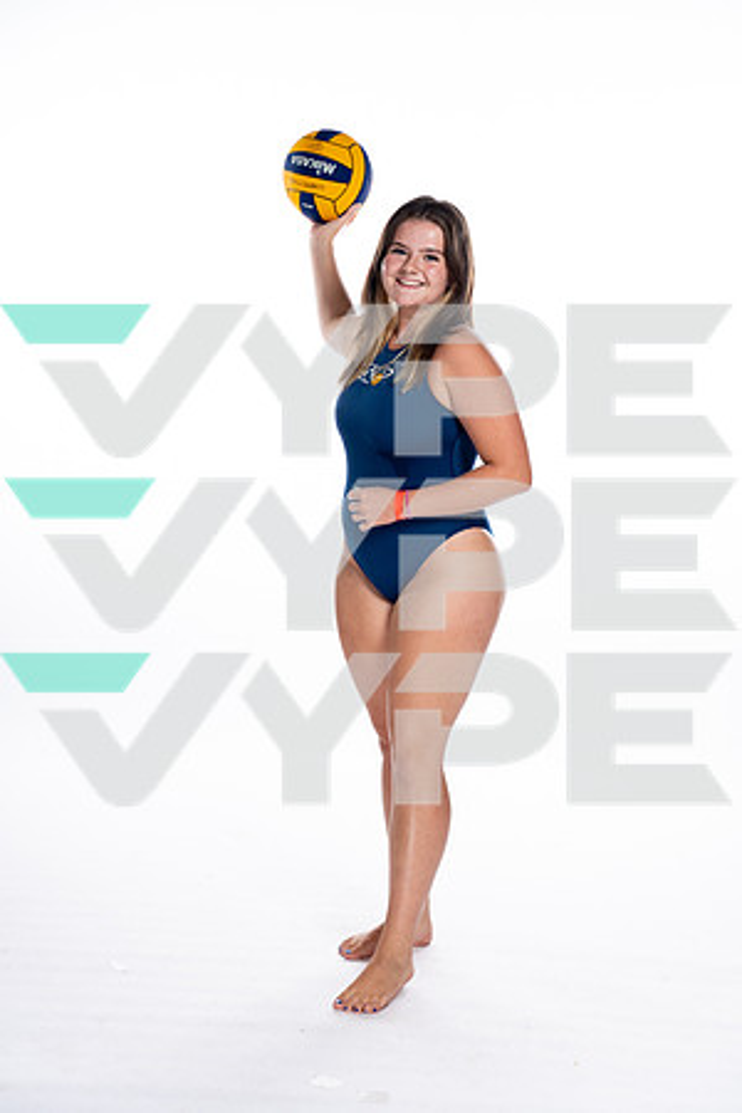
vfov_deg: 31.4
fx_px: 1979
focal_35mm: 64
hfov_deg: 21.2
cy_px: 556
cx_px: 371
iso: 400
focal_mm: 64
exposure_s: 1/250
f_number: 5.6
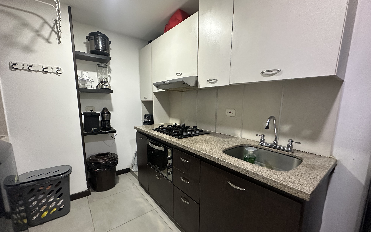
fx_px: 152
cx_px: 187
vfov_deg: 74.6
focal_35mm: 15
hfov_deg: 101.5
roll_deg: -0.6
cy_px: 127
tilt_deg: -8.4
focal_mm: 2.22
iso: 500
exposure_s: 1/60
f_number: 2.2
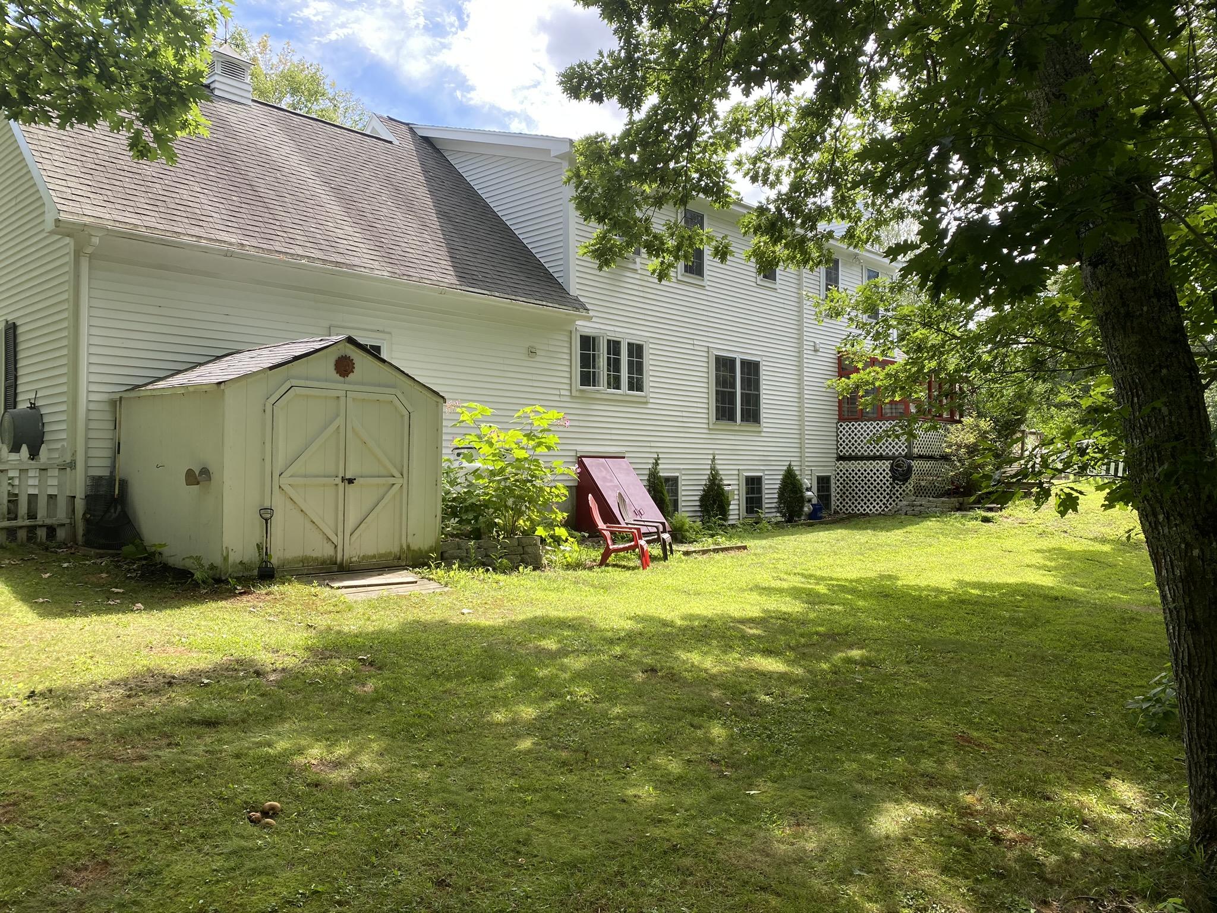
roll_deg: -0.1
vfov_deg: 53.1
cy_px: 456
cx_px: 608
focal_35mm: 26
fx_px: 914
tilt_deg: +2.8
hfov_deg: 67.3
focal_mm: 4.25
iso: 32
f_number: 1.8
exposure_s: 1/473
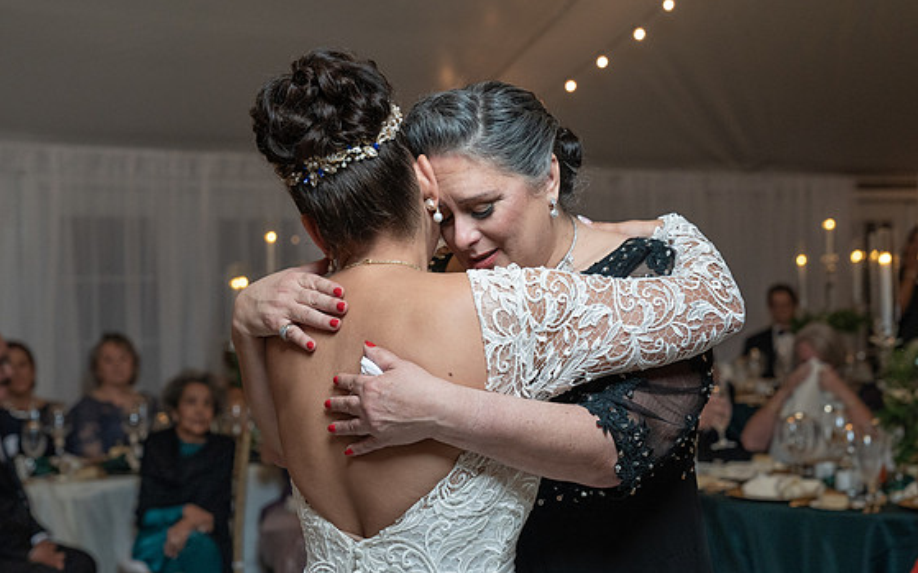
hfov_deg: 29.8
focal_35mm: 69
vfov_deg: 18.8
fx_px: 1726
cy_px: 320
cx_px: 436
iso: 2000
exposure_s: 1/200
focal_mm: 56
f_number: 4
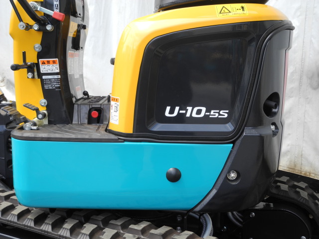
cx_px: 160
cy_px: 120
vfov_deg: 35.1
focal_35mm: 41
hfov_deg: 45.8
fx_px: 378
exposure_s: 1/321
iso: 100
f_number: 3.2
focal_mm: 8.8
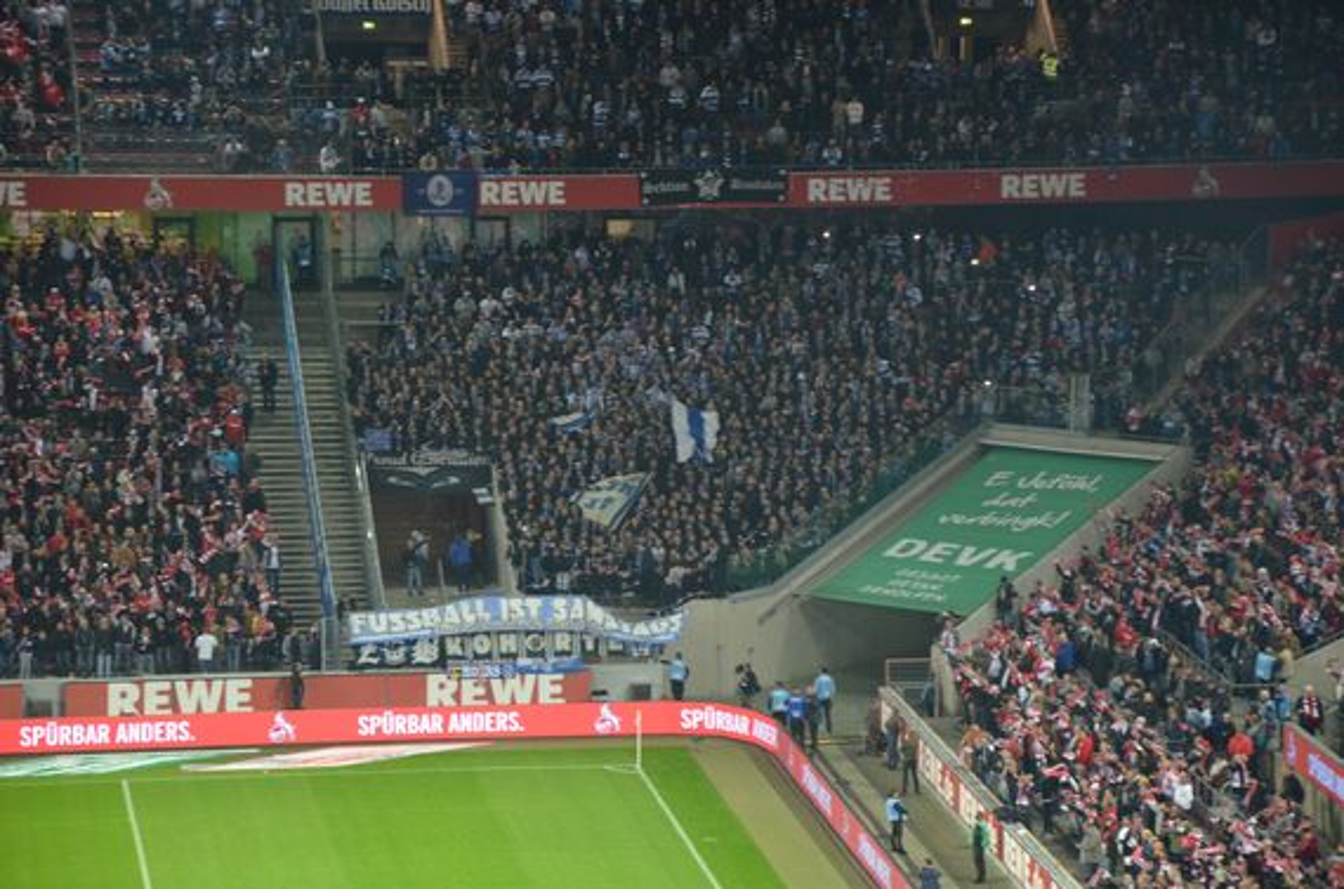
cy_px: 444
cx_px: 672
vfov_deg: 8.7
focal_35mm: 158
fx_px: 5865
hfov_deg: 13.1
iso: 1800
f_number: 5.6
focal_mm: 105
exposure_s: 1/125
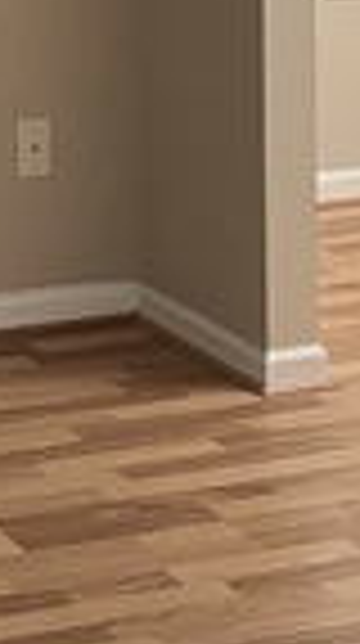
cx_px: -326
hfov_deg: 8.7
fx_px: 2249
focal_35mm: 132
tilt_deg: -1.0
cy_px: -351
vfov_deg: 15.0
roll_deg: +1.0
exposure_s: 1/60
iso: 400
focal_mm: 5.1
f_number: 1.6
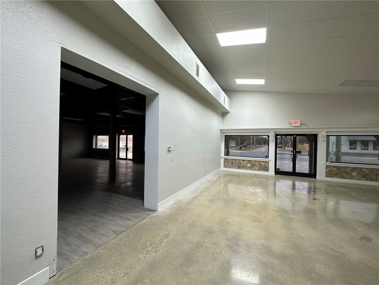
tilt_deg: -0.7
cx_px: 190
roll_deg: -1.2
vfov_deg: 85.7
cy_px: 142
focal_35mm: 14
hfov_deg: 102.1
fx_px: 153
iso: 200
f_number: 2.2
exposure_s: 1/120
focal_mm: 2.22
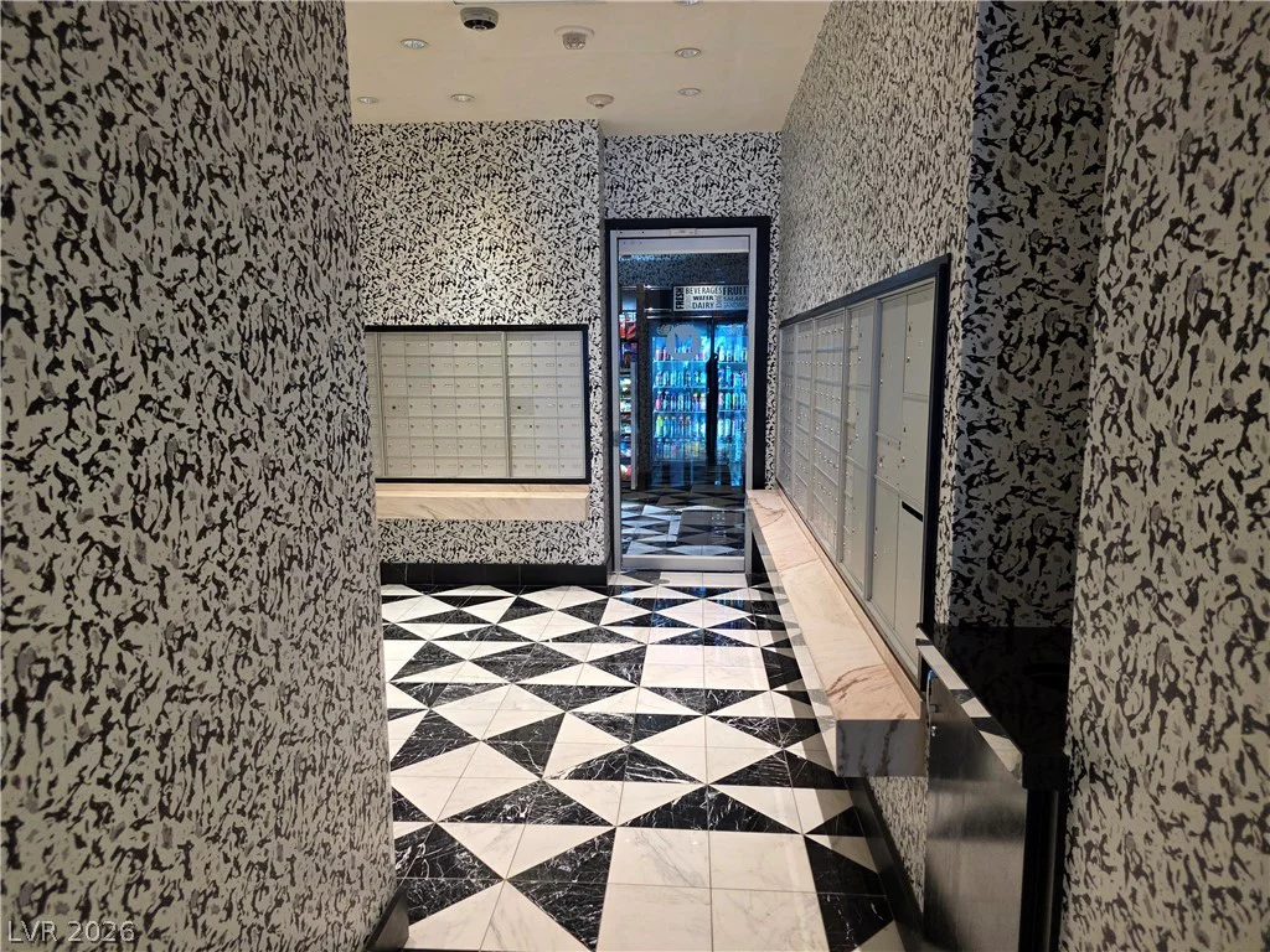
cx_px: 635
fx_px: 844
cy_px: 476
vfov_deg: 58.9
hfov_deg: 73.9
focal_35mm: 23
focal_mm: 6.3
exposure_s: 1/120
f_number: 1.7
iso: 250
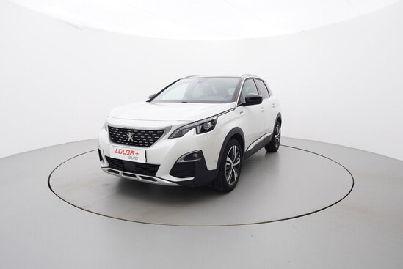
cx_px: 202
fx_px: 252
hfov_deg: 77.3
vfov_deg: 56.2
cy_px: 134
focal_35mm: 22
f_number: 5
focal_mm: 15
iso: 200
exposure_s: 1/80
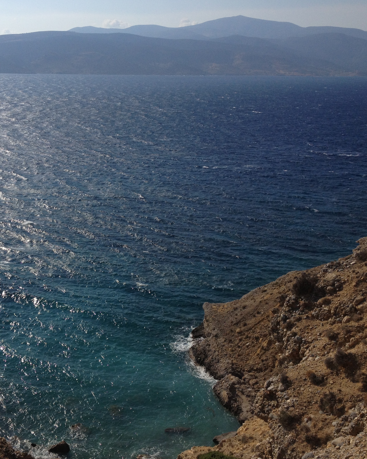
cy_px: 240
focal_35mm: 49
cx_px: 103
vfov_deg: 38.0
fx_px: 665
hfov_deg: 30.4
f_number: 2.4
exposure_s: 1/3690
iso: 50
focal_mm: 4.28
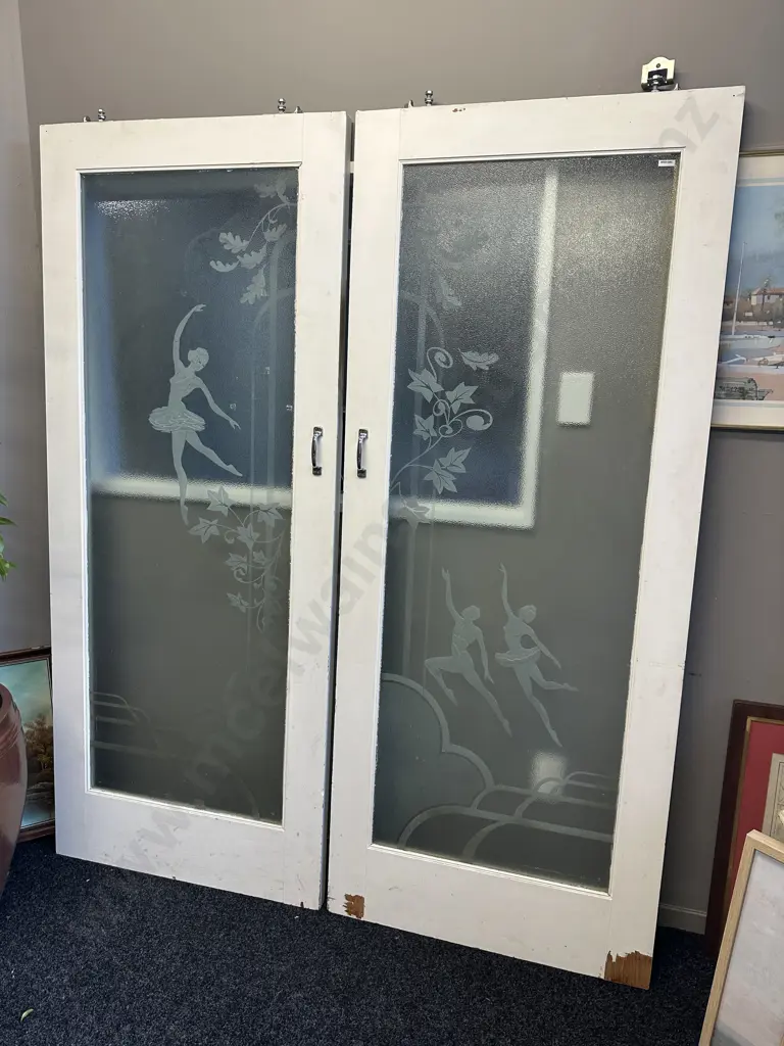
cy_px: 523
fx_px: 725
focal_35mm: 24
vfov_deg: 71.6
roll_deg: -1.0
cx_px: 392
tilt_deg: -13.9
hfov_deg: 56.8
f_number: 1.78
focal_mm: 6.86
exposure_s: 1/100
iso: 100
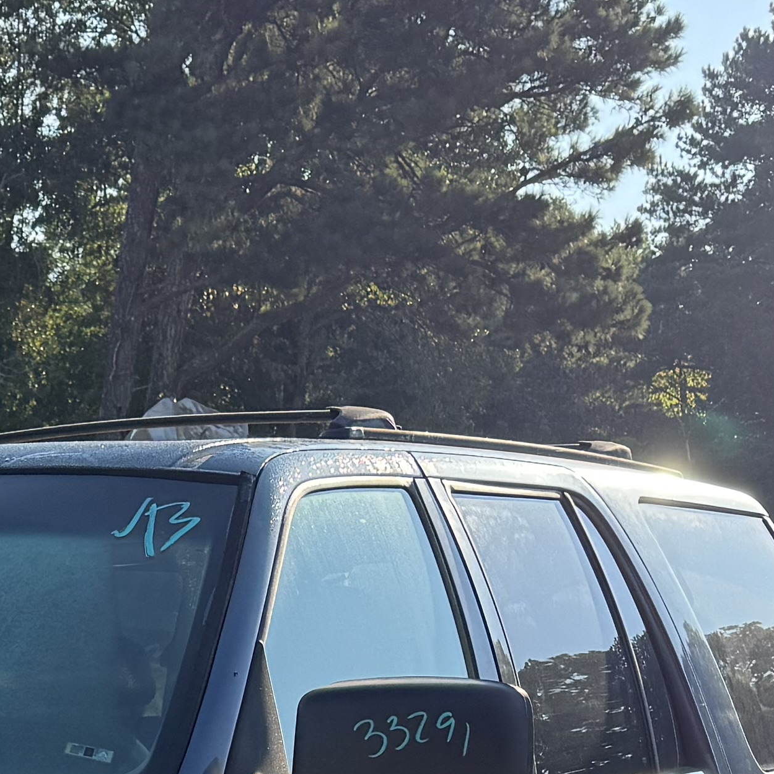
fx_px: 2454
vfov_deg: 16.3
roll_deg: -3.7
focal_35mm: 97
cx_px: -155
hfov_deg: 17.1
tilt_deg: -12.7
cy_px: 1188
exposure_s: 1/1522
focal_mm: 6.76
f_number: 1.78
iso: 100
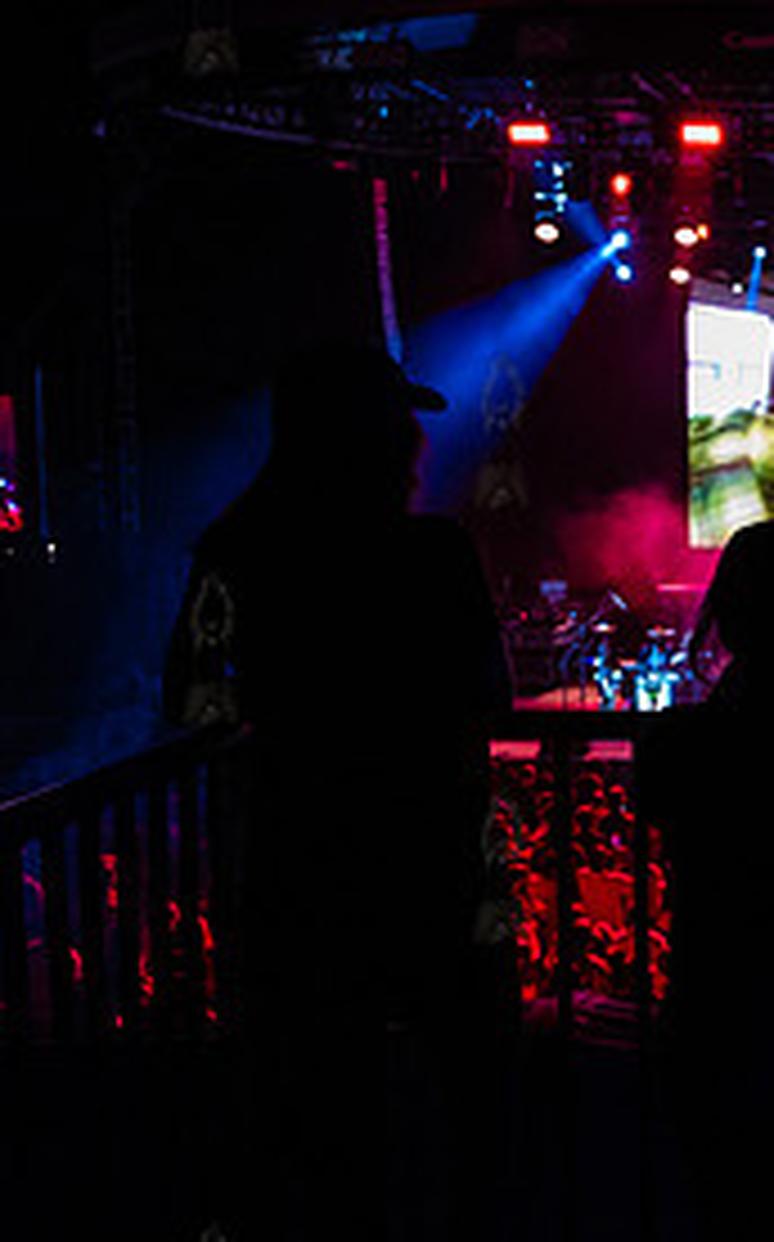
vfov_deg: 27.5
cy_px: 717
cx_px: 1225
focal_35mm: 75
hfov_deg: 15.7
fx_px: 2537
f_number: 4
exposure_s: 1/250
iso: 3200
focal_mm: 31
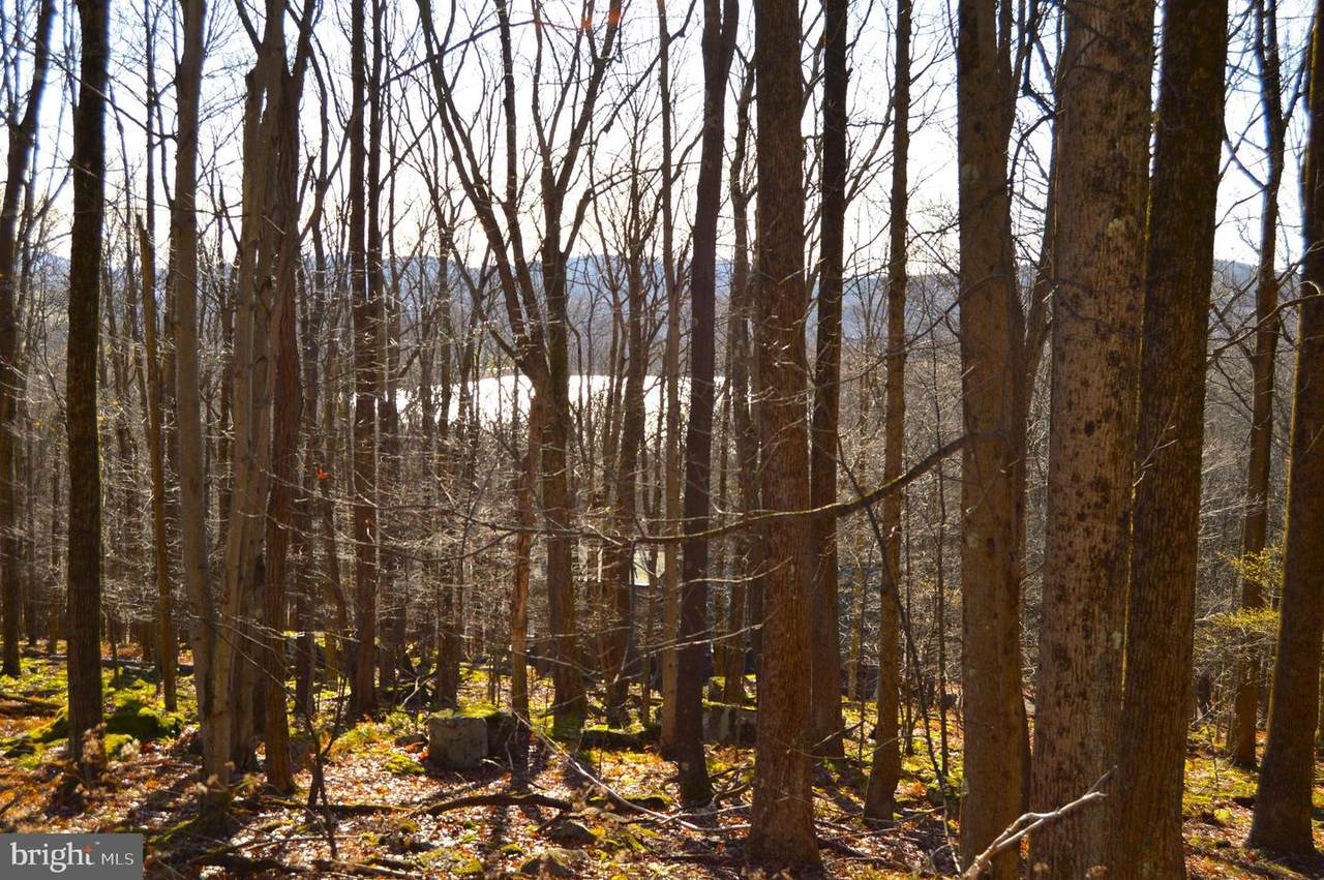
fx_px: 1433
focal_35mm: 39
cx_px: 662
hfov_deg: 49.6
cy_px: 440
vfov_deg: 34.1
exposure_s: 1/200
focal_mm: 26
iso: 100
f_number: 5.6
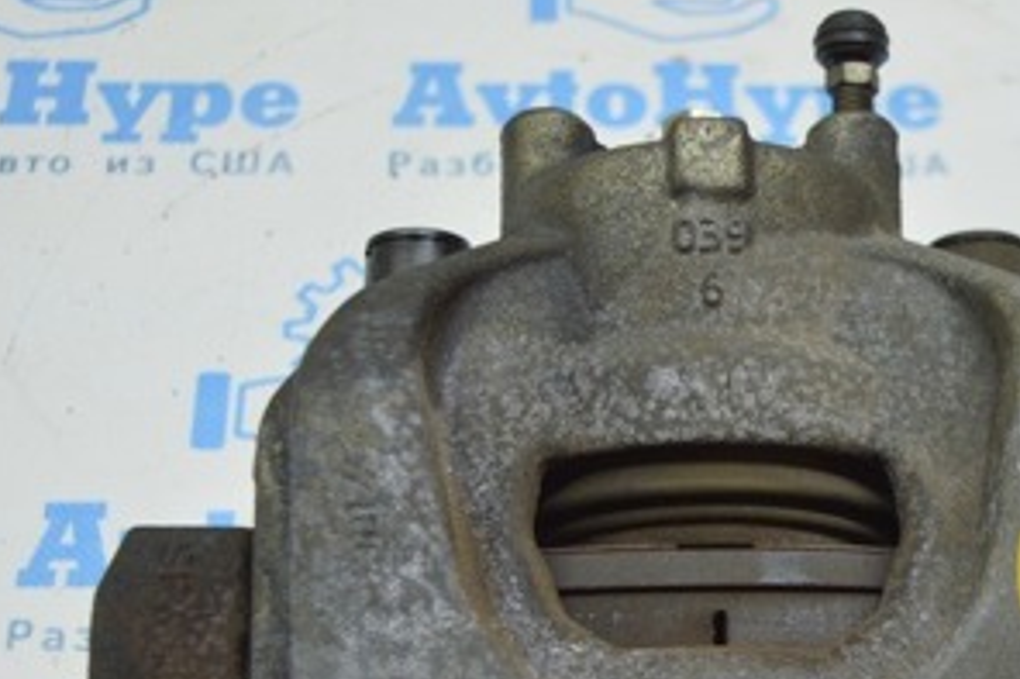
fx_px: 2296
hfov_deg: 24.8
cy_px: 601
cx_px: 751
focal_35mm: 81
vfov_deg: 16.6
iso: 400
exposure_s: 1/60
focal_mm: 25
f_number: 4
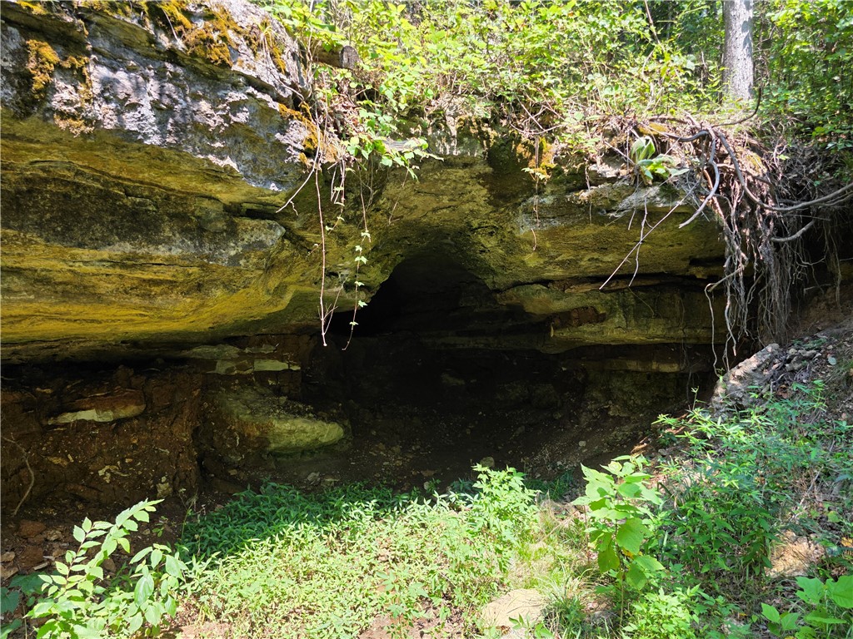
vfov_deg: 58.9
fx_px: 567
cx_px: 426
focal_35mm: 23
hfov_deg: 73.9
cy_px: 320
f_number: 1.7
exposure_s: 1/359
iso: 50
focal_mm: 6.3
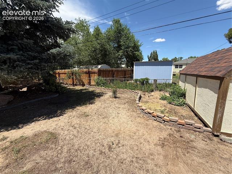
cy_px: 87
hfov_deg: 102.1
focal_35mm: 14
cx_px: 116
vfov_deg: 85.6
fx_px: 94
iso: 50
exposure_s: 1/1431
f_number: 2.2
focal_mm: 2.22
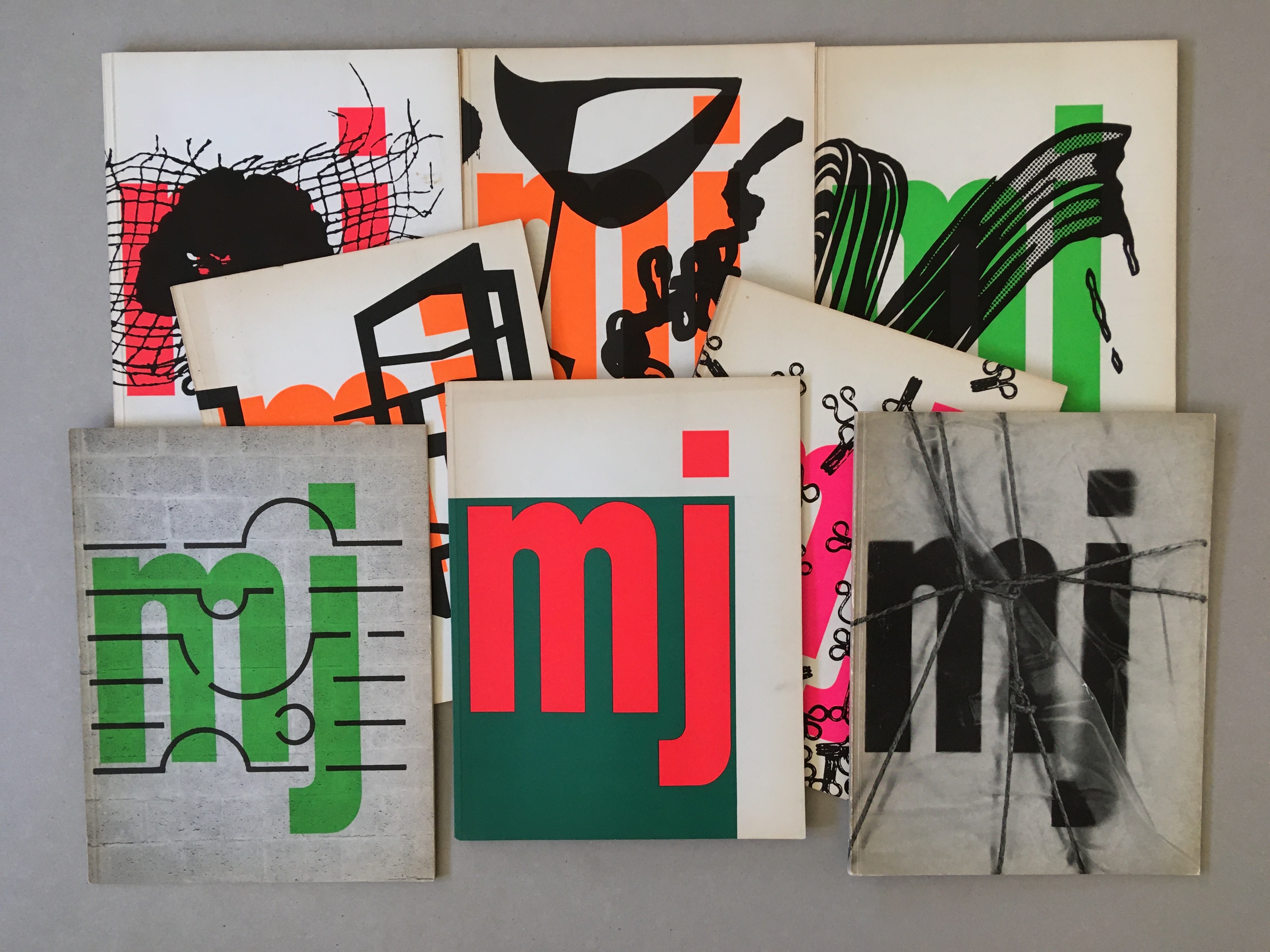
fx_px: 1064
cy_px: 476
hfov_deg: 61.7
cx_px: 635
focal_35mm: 29
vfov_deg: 48.2
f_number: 2.2
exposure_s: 1/33
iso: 64
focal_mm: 4.15
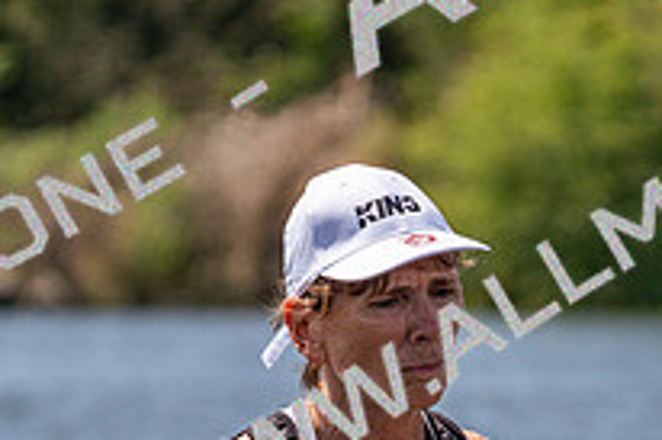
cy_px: 548
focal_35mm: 648
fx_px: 11906
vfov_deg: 2.1
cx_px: 521
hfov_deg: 3.2
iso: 250
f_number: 5.6
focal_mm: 230
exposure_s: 1/2000
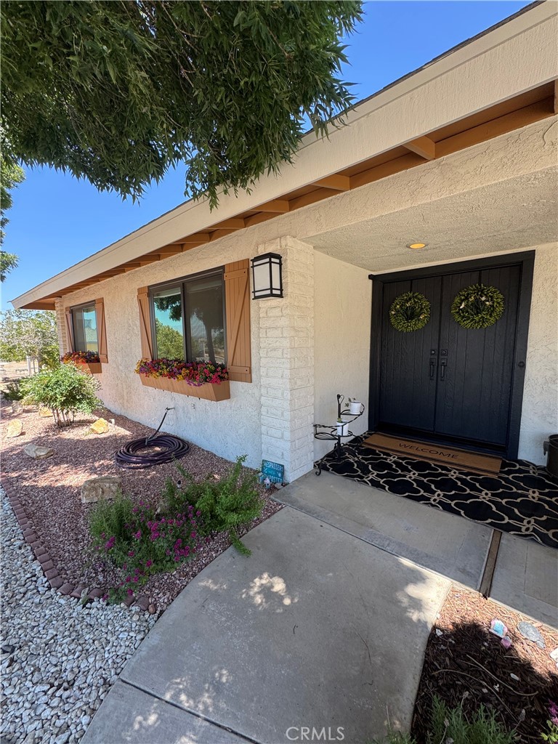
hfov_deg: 85.7
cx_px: 279
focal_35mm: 14
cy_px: 372
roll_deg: +0.7
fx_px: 301
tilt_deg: -5.3
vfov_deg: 102.1
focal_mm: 2.22
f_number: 2.2
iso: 40
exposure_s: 1/253
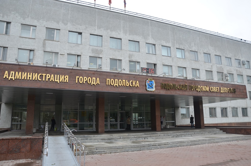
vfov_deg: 47.7
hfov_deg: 67.5
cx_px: 126
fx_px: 188
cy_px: 83
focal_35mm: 27
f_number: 5.6
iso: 200
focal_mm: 18
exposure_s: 1/125
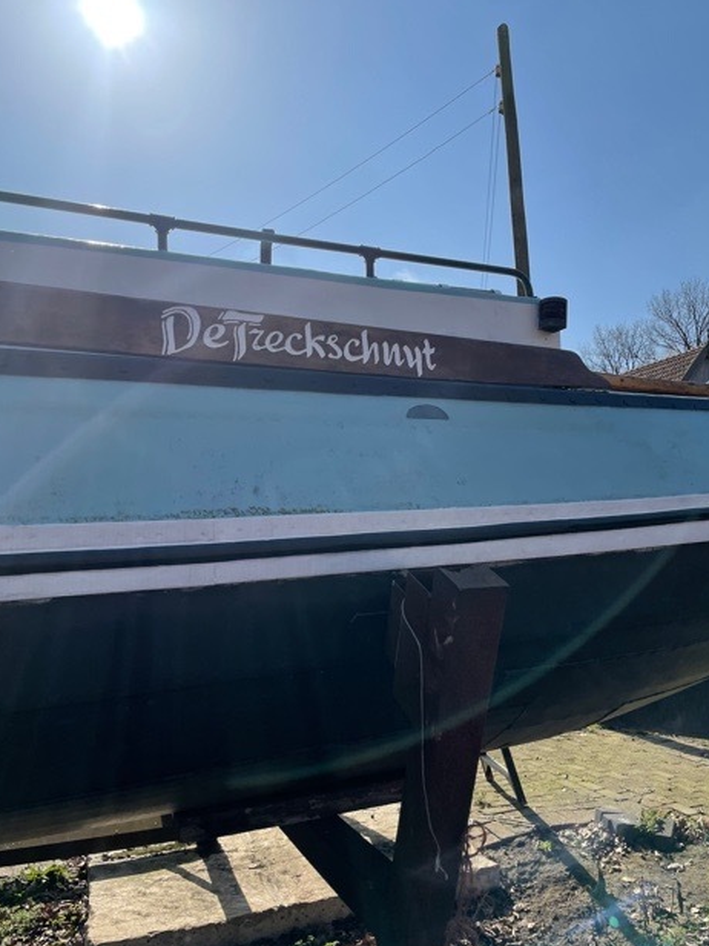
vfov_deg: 65.3
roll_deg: +1.4
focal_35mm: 27
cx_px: 358
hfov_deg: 51.4
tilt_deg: +8.4
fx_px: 737
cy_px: 473
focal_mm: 4.2
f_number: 1.6
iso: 32
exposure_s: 1/5814
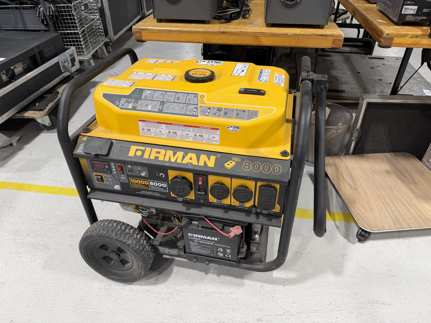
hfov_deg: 71.6
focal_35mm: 24
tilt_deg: -36.2
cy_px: 162
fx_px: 299
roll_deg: +0.7
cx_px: 216
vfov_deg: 56.8
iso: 125
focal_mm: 6.76
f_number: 1.78
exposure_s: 1/120
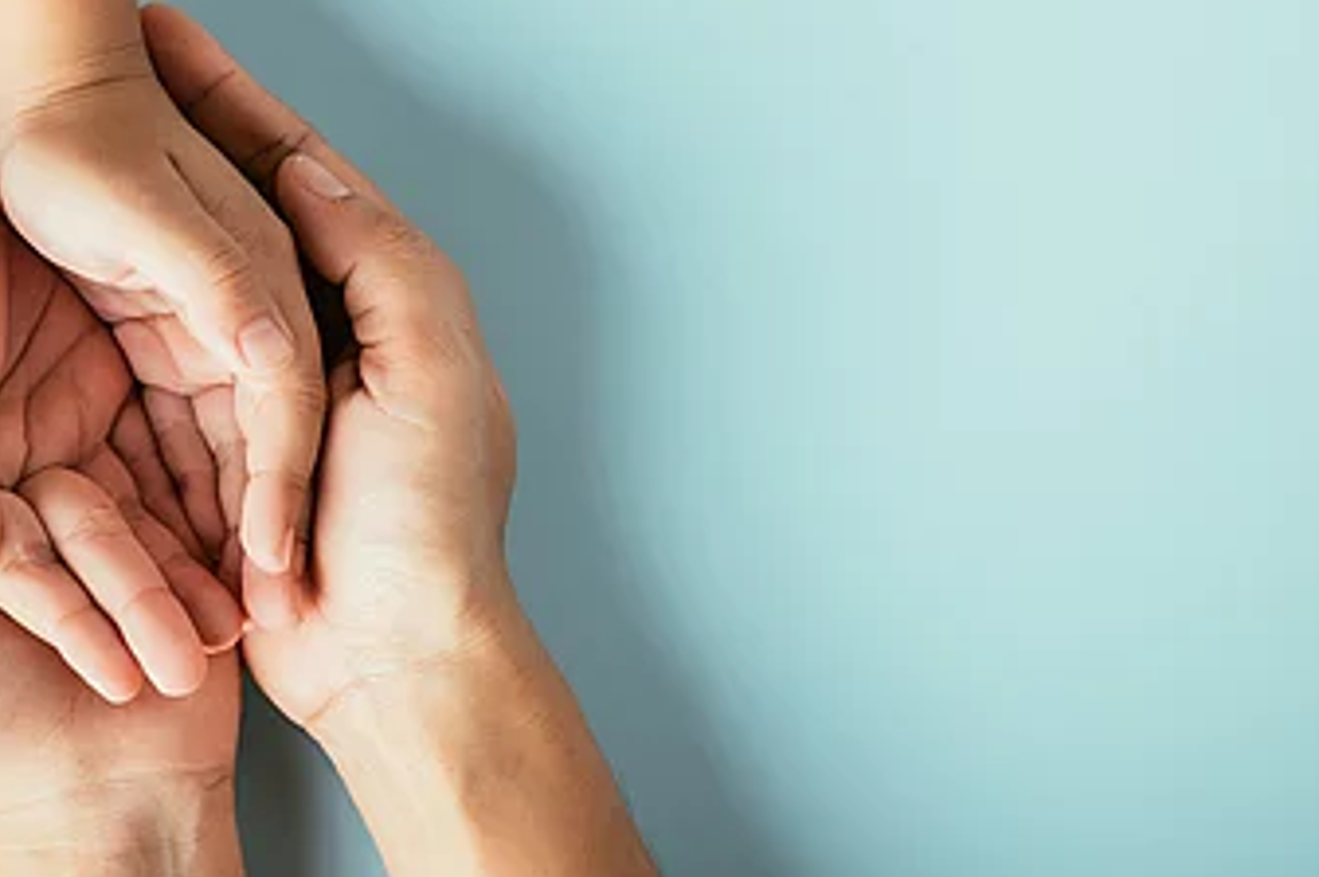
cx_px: 517
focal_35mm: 77
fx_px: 2818
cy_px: 431
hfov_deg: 26.3
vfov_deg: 17.7
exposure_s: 1/160
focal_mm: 54
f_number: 9
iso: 125
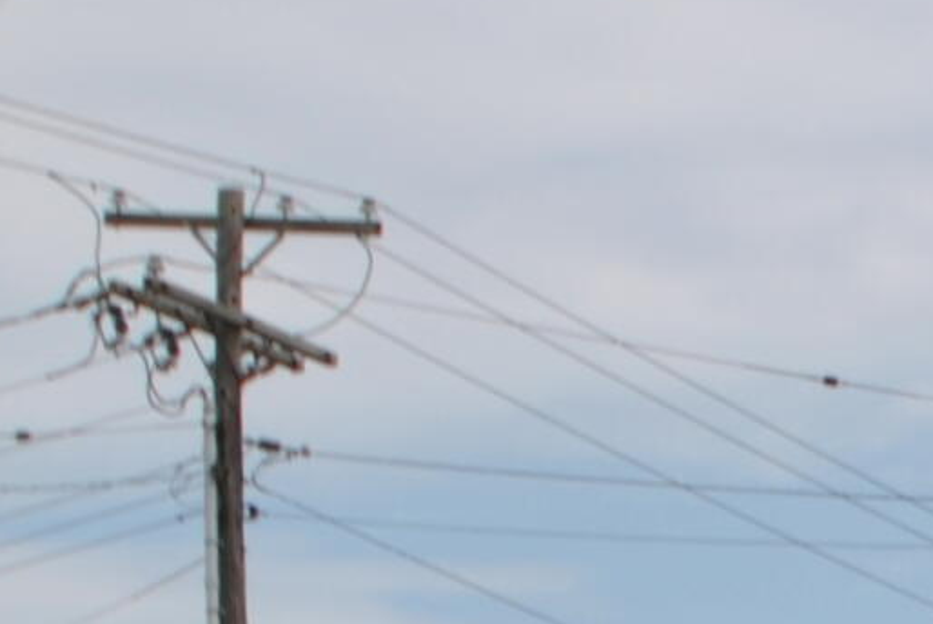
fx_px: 4772
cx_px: 2040
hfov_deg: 10.1
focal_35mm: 184
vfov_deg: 7.3
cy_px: 981
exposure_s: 1/250
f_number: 8
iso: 100
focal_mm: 21
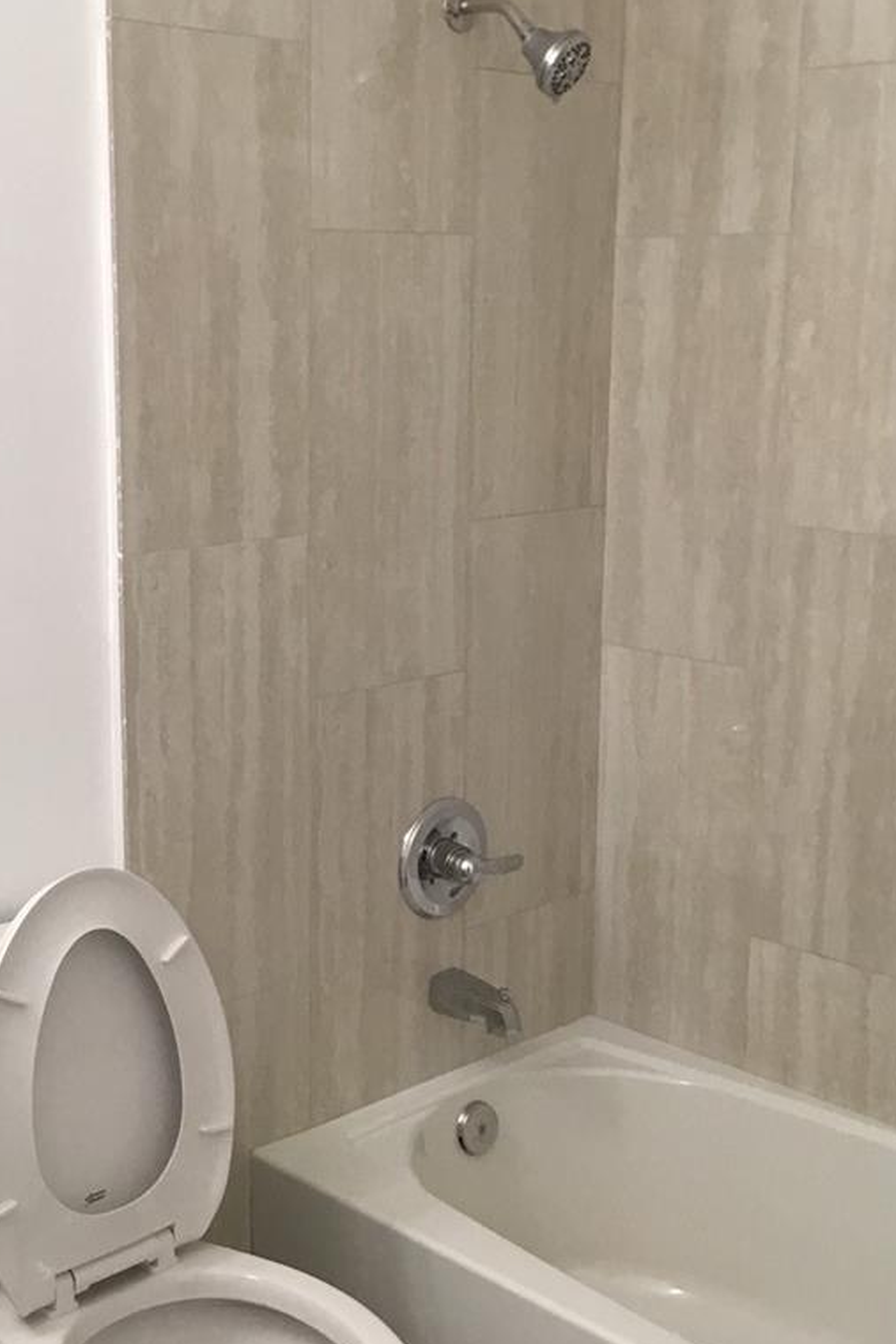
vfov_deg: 38.9
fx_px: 1904
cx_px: 344
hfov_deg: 26.4
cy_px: 689
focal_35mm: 51
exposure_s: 1/30
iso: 50
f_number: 2.4
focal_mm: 3.3
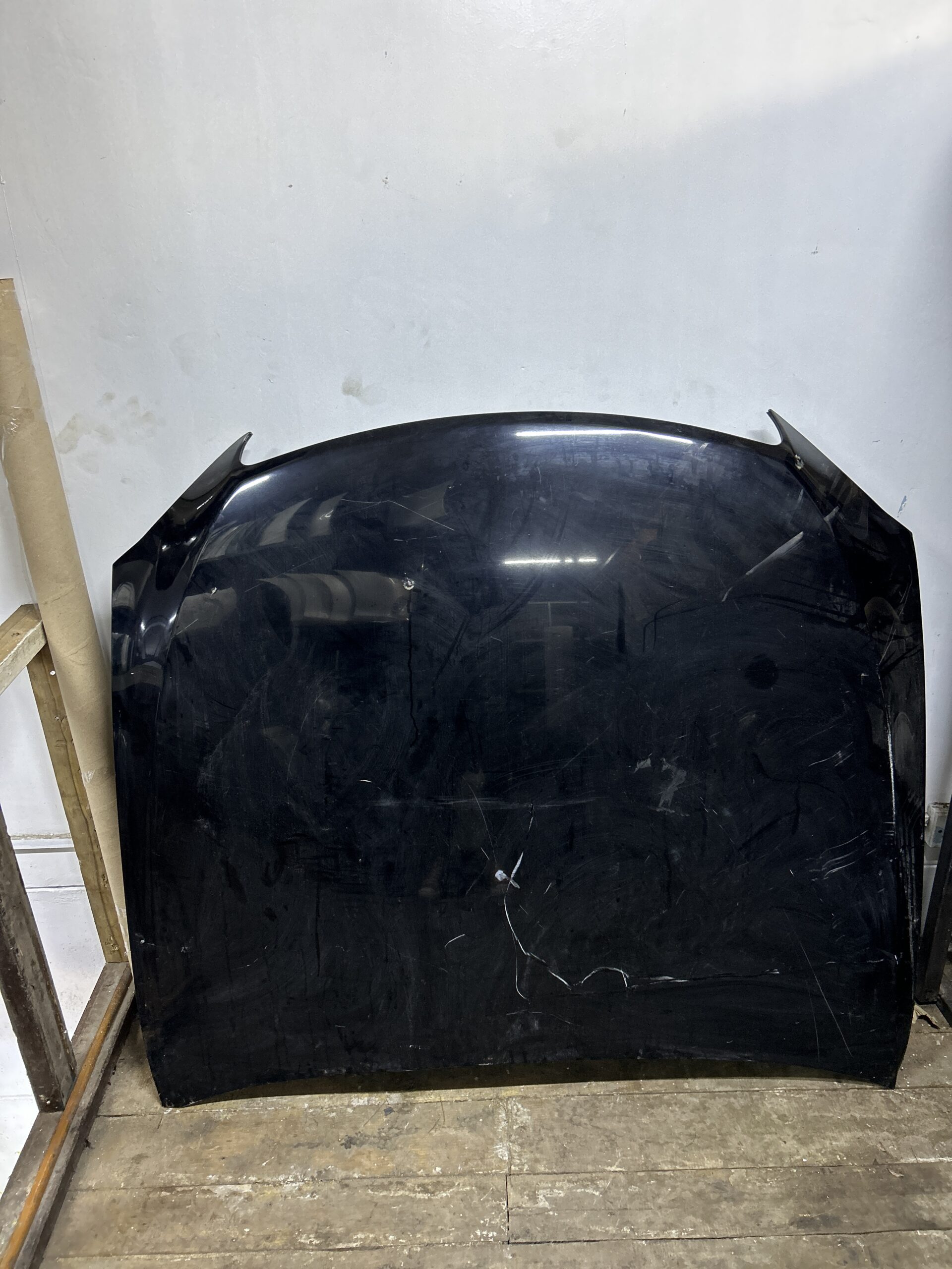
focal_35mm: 26
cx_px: 476
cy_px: 634
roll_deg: +1.4
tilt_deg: -24.9
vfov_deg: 67.3
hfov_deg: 53.1
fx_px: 953
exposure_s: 1/50
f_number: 1.5
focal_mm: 5.7
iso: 160
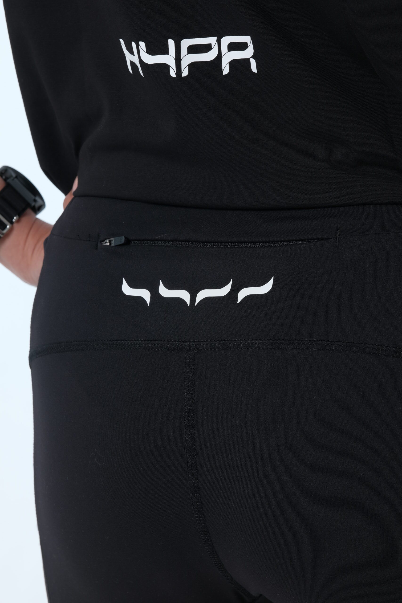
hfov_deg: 12.1
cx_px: 201
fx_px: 1892
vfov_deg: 18.1
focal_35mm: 113
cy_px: 302
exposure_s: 1/250
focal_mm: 75
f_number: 8
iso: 200
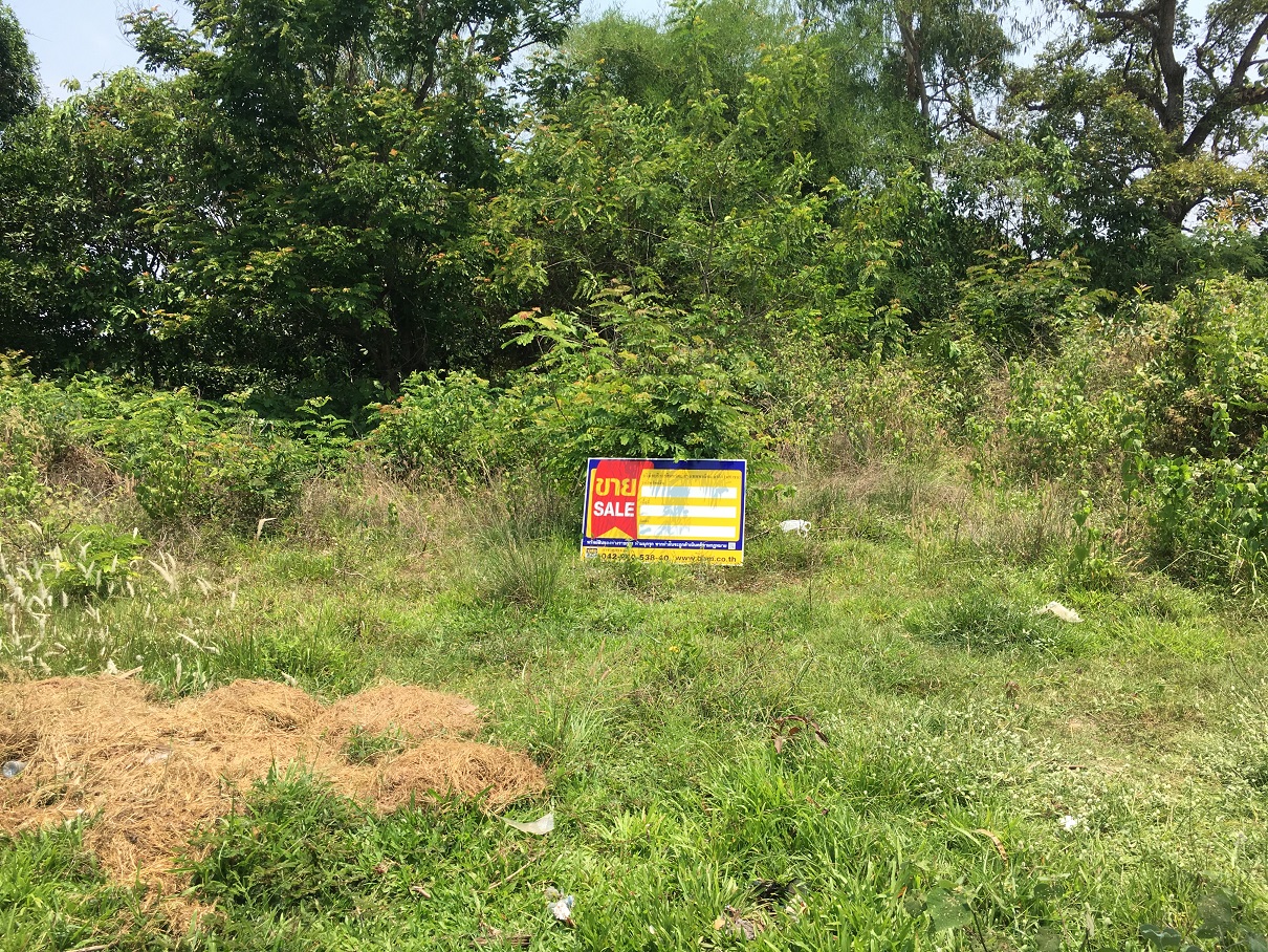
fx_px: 1062
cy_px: 476
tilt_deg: -7.0
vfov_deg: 48.2
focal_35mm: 29
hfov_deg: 61.6
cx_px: 634
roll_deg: +1.8
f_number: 2.2
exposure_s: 1/927
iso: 25
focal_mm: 4.15
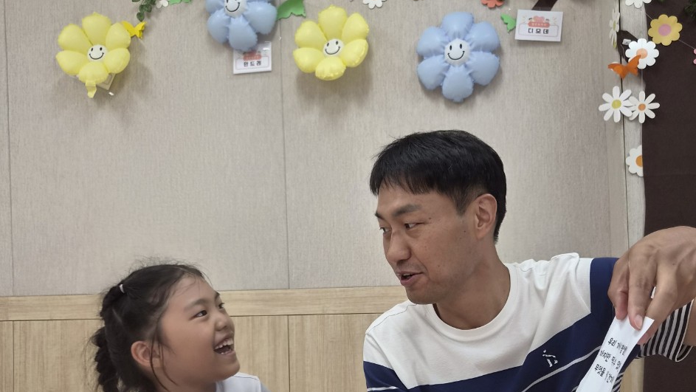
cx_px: 354
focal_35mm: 34
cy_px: 272
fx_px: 628
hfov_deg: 58.0
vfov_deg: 34.3
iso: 80
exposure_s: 1/120
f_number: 1.8
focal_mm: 5.4
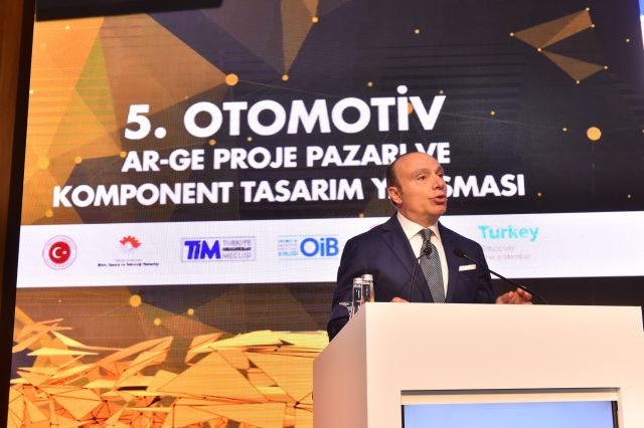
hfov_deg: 44.5
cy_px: 214
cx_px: 322
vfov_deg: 30.5
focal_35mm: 44
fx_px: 787
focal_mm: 44
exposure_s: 1/125
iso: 1600
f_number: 6.3
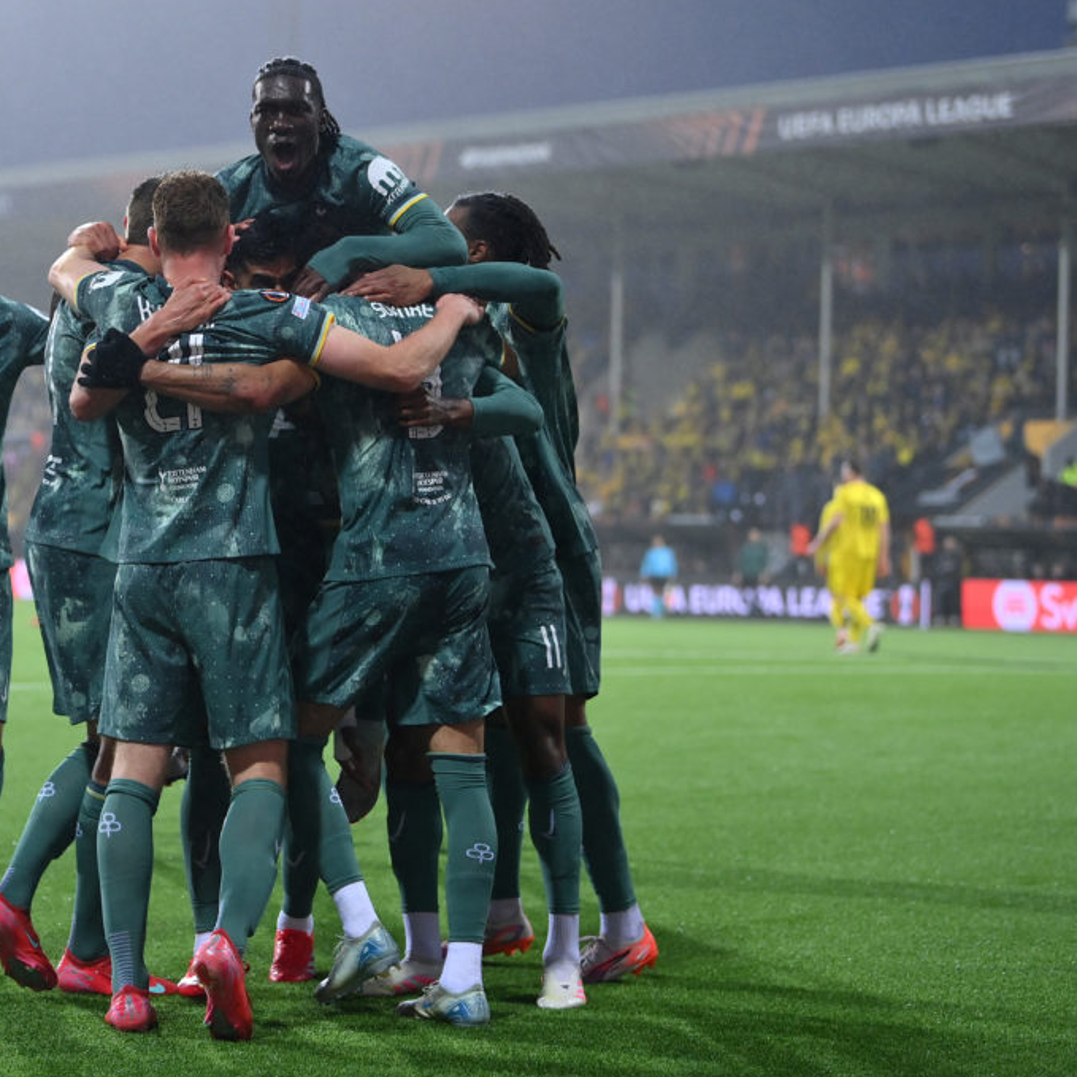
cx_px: 319
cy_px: 538
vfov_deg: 16.0
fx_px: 3837
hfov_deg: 15.9
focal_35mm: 109
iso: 2500
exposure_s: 1/2000
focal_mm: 85
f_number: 2.8
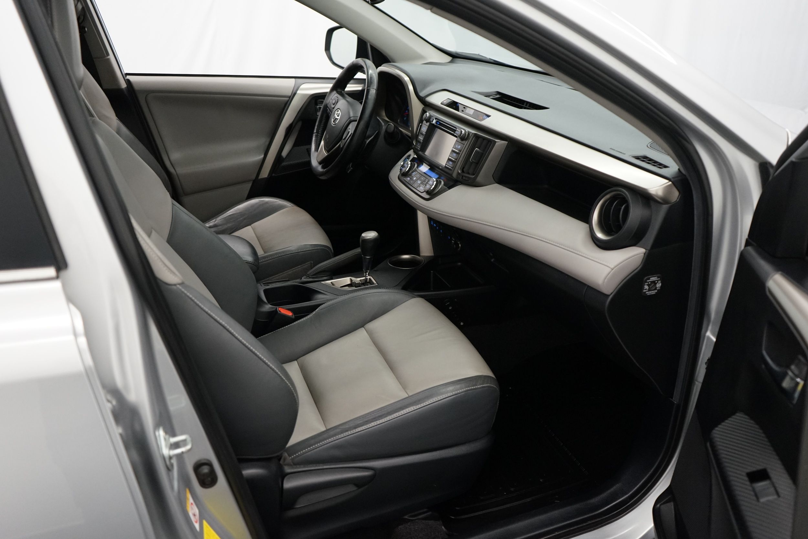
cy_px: 270
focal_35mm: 29
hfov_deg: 63.7
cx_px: 404
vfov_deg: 45.0
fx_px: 651
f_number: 3.5
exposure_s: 1/160
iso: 2000
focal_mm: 29
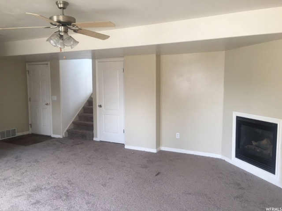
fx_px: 236
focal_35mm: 29
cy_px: 106
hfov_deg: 61.7
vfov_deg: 48.2
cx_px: 141
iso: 64
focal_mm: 4.15
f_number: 2.2
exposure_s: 1/30
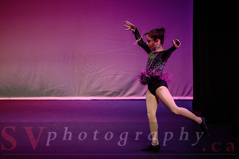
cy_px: 82
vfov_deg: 5.5
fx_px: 1649
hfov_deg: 8.3
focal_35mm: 248
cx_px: 118
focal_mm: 200
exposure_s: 1/640
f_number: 2.8
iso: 1600
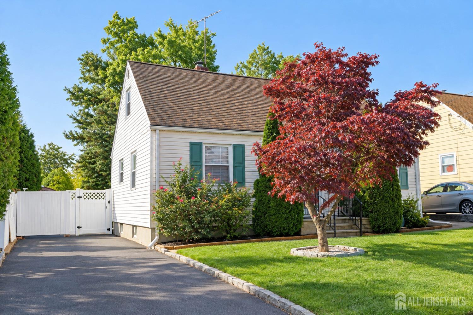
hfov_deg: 57.2
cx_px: 236
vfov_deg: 40.0
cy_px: 158
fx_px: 434
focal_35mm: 33
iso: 100
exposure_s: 1/125
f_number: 9
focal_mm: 33
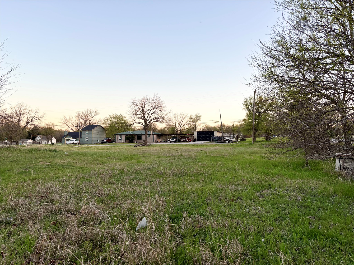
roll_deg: -0.5
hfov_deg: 67.3
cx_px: 177
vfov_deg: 53.1
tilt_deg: +2.0
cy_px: 132
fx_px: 266
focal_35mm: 26
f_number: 1.6
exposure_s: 1/251
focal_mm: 5.96
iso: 40
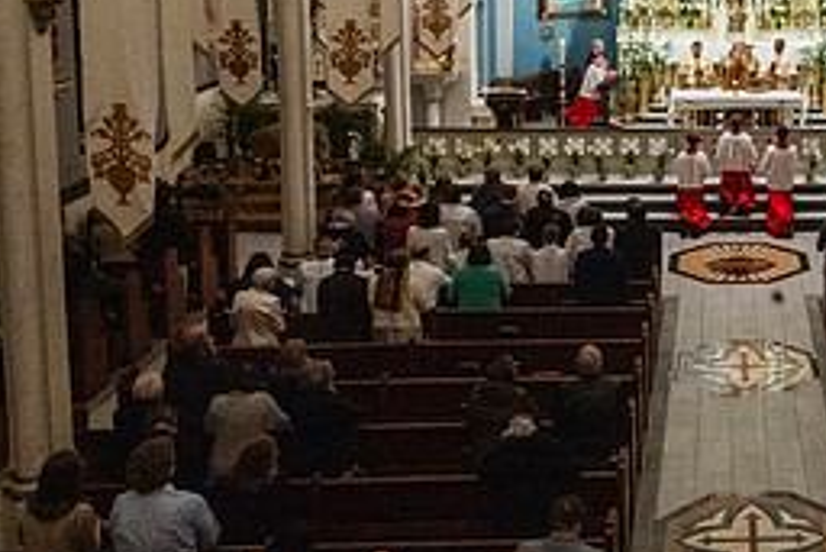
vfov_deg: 23.8
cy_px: 34
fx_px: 1263
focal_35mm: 55
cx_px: 829
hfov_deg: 33.1
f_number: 13
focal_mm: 24
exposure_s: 1/60
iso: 5000
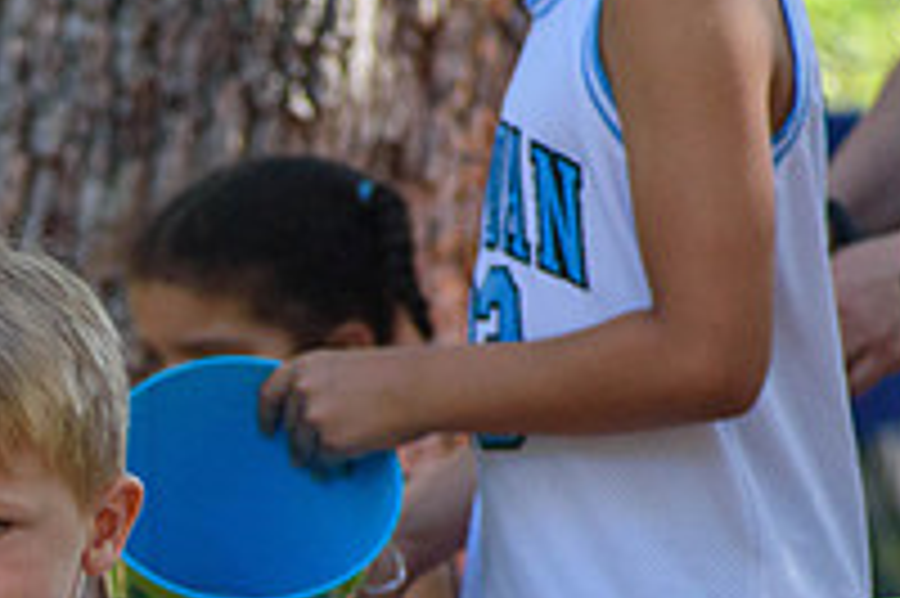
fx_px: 25029
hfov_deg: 2.1
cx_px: -256
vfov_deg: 1.4
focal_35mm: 1002
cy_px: 654
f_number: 5.6
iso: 800
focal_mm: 230
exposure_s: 1/800
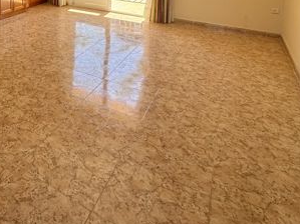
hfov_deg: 48.6
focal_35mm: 33
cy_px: -35
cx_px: 22
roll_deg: -1.3
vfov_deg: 35.3
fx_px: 286
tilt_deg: -4.5
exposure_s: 1/203
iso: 40
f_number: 2.2
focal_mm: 2.22
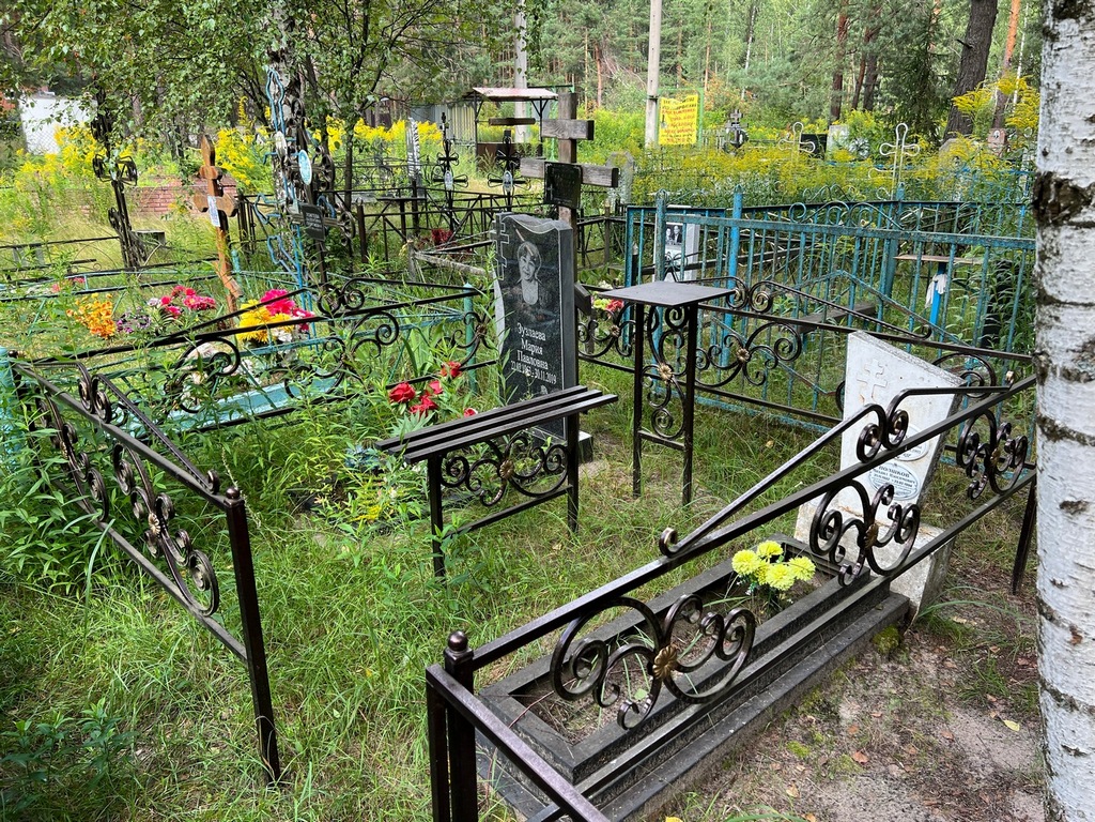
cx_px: 548
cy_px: 411
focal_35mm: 26
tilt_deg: -18.4
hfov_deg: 67.3
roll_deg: -2.9
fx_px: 822
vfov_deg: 53.1
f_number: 1.5
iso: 50
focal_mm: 5.7
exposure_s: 1/410
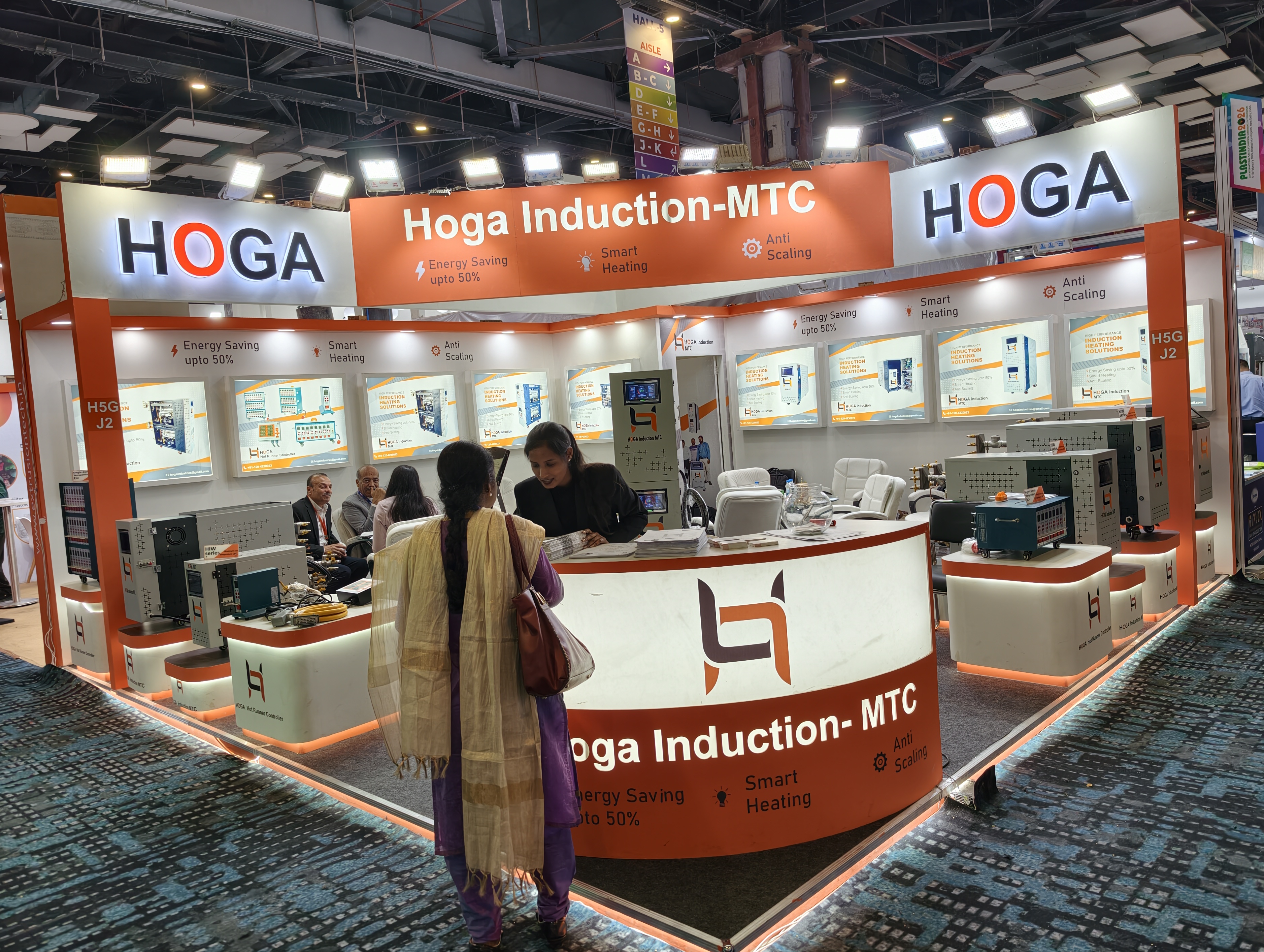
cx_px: 648
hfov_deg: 69.3
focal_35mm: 25
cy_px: 467
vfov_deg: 55.0
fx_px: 914
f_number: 1.68
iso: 161
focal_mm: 6.25
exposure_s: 1/100
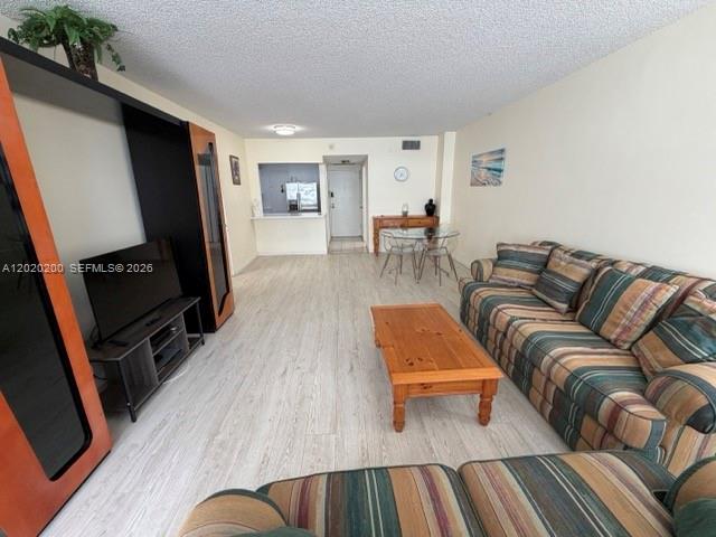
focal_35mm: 14
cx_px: 358
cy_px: 268
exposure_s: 1/121
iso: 160
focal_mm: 2.22
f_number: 2.2
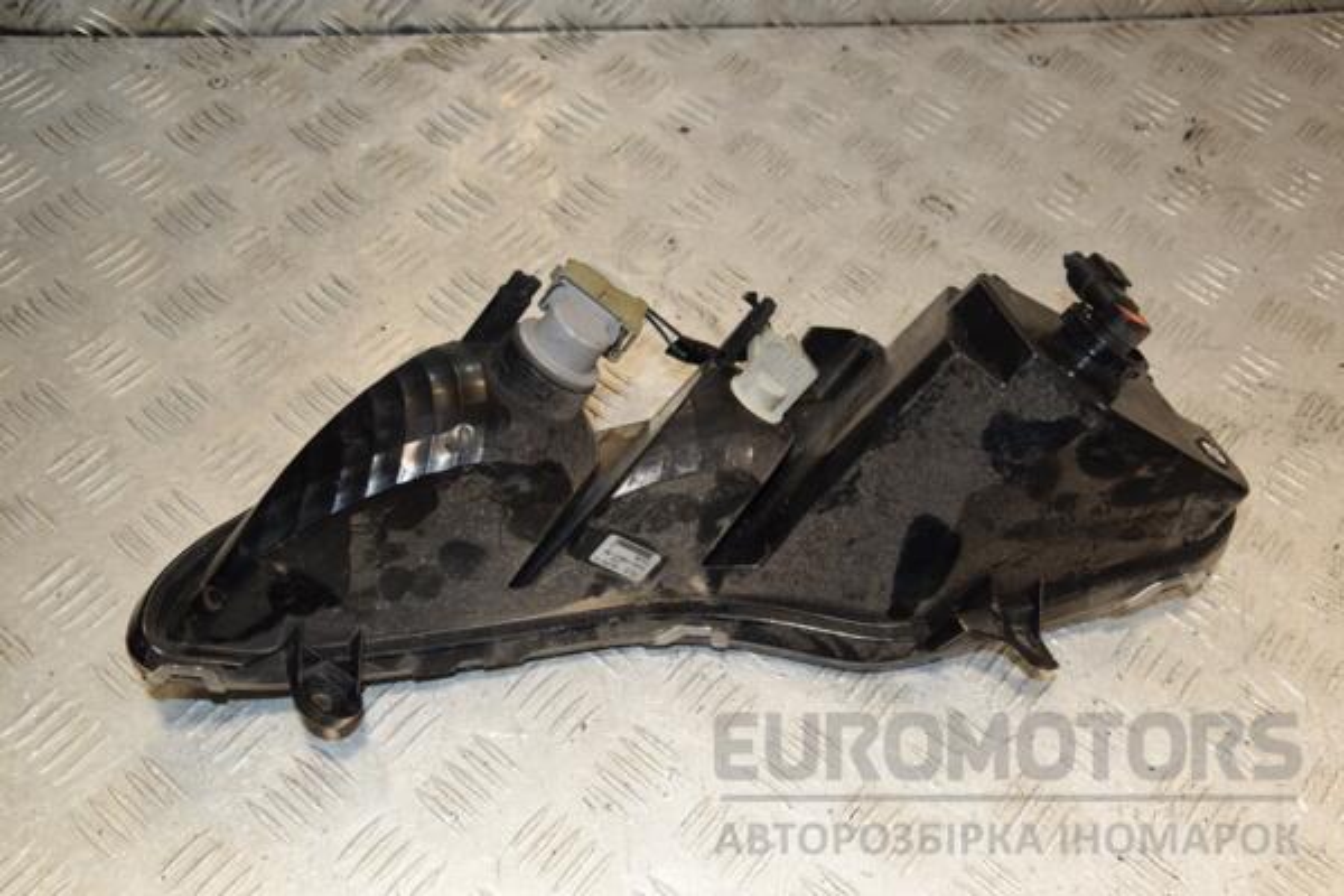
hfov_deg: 46.4
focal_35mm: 42
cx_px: 672
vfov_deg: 31.9
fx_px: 1568
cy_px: 448
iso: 800
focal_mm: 28
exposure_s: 1/200
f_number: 7.1
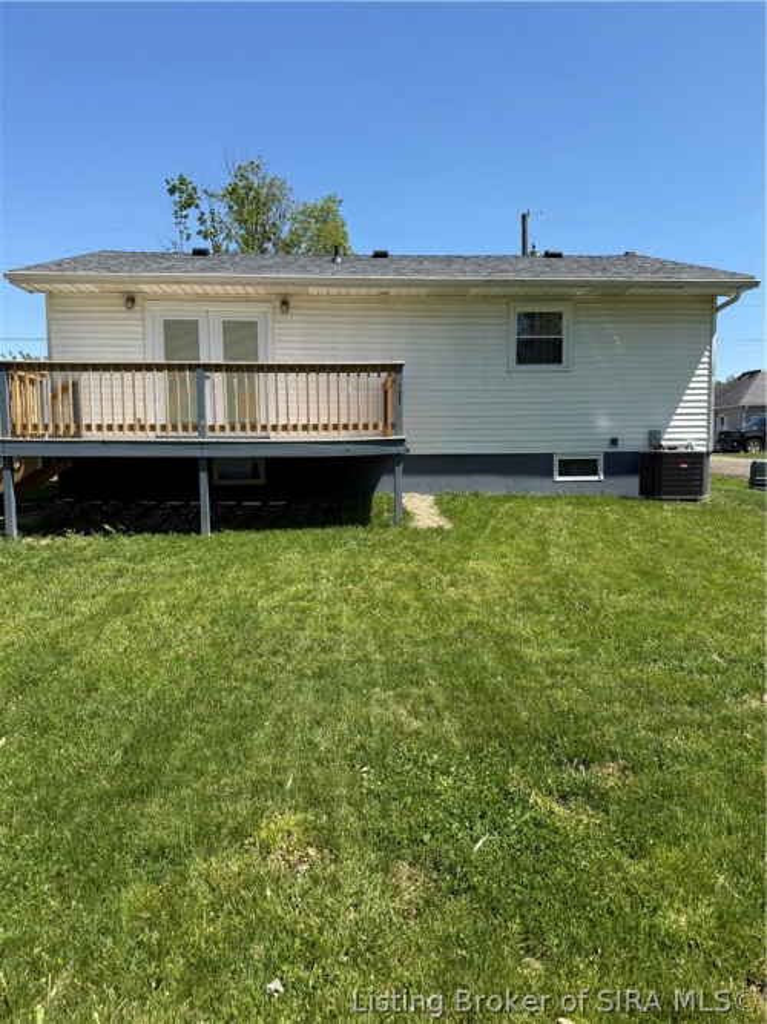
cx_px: 384
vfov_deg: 71.6
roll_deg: +0.6
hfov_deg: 56.8
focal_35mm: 24
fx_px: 709
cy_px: 512
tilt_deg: -3.2
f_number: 1.78
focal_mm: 6.76
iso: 80
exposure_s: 1/3021
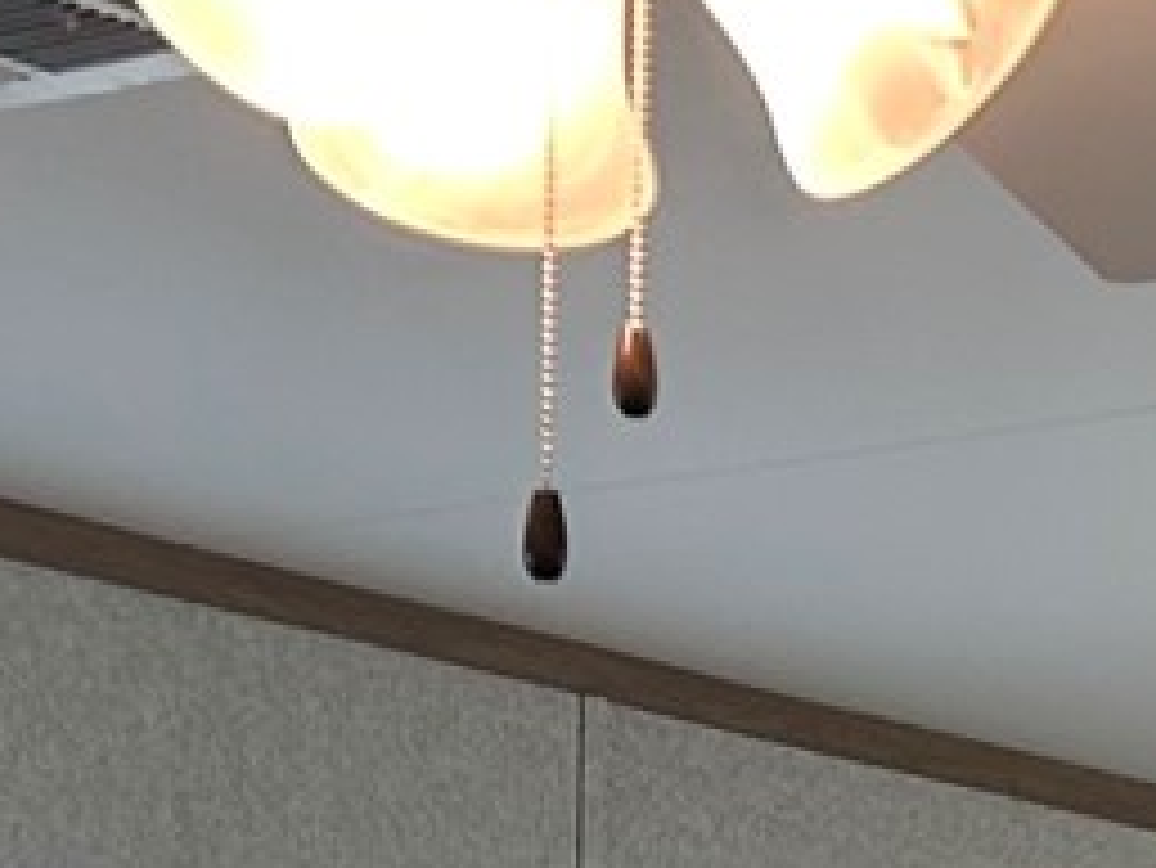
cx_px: 2011
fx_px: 6916
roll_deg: -0.9
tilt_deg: -0.1
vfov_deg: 6.9
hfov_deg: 9.2
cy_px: 1952
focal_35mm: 207
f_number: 1.5
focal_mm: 5.7
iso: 50
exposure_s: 1/120
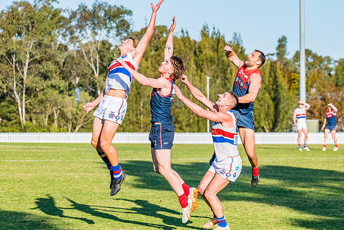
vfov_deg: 7.8
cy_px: 115
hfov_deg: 11.6
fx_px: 1688
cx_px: 176
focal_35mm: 177
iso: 800
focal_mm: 170
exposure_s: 1/1600
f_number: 9
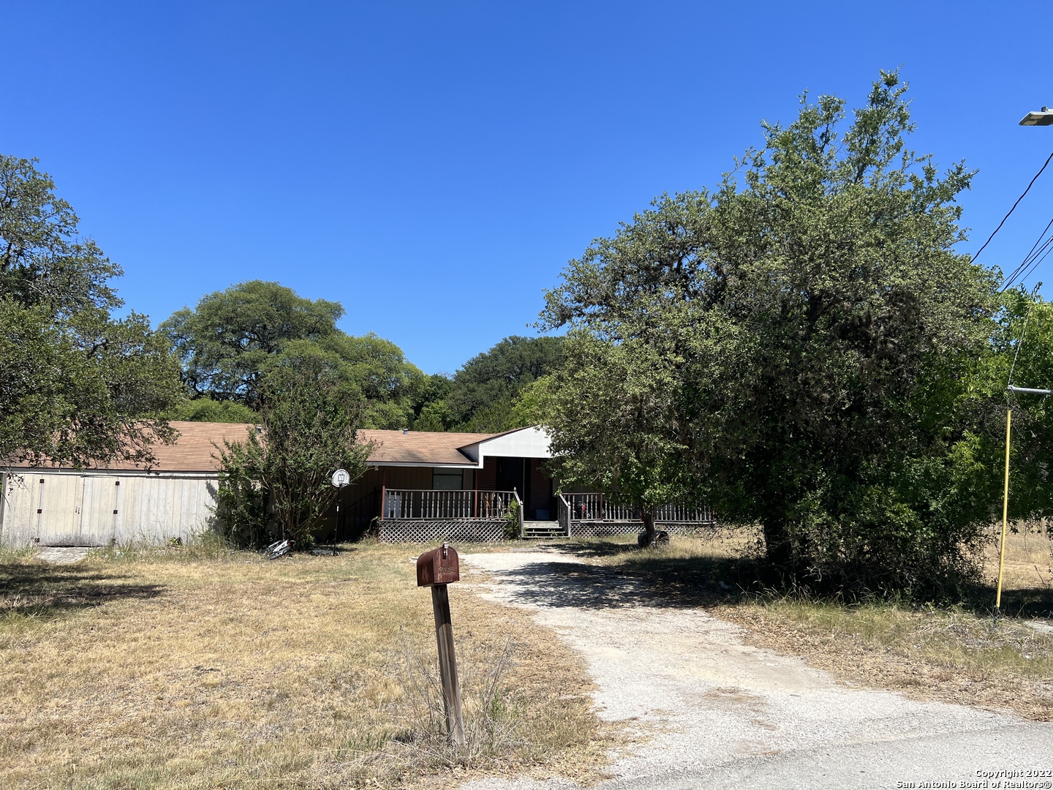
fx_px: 791
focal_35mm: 26
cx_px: 526
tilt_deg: +4.2
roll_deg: -0.3
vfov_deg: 53.1
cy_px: 395
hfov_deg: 67.3
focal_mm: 5.7
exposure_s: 1/3571
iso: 50
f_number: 1.5
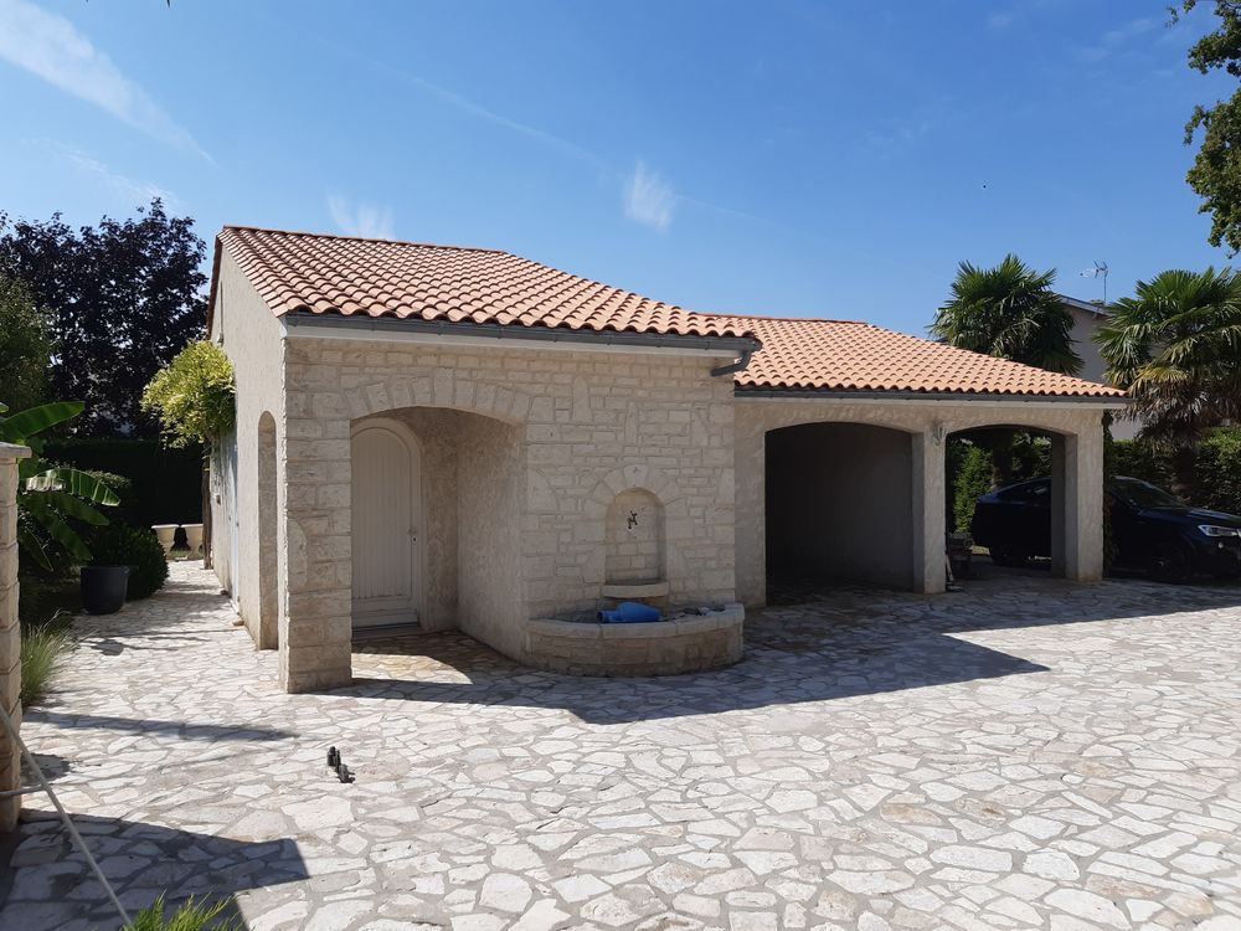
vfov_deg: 53.1
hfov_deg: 67.3
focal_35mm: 26
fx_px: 932
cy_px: 466
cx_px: 620
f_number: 1.7
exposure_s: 1/2646
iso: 40
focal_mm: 3.92
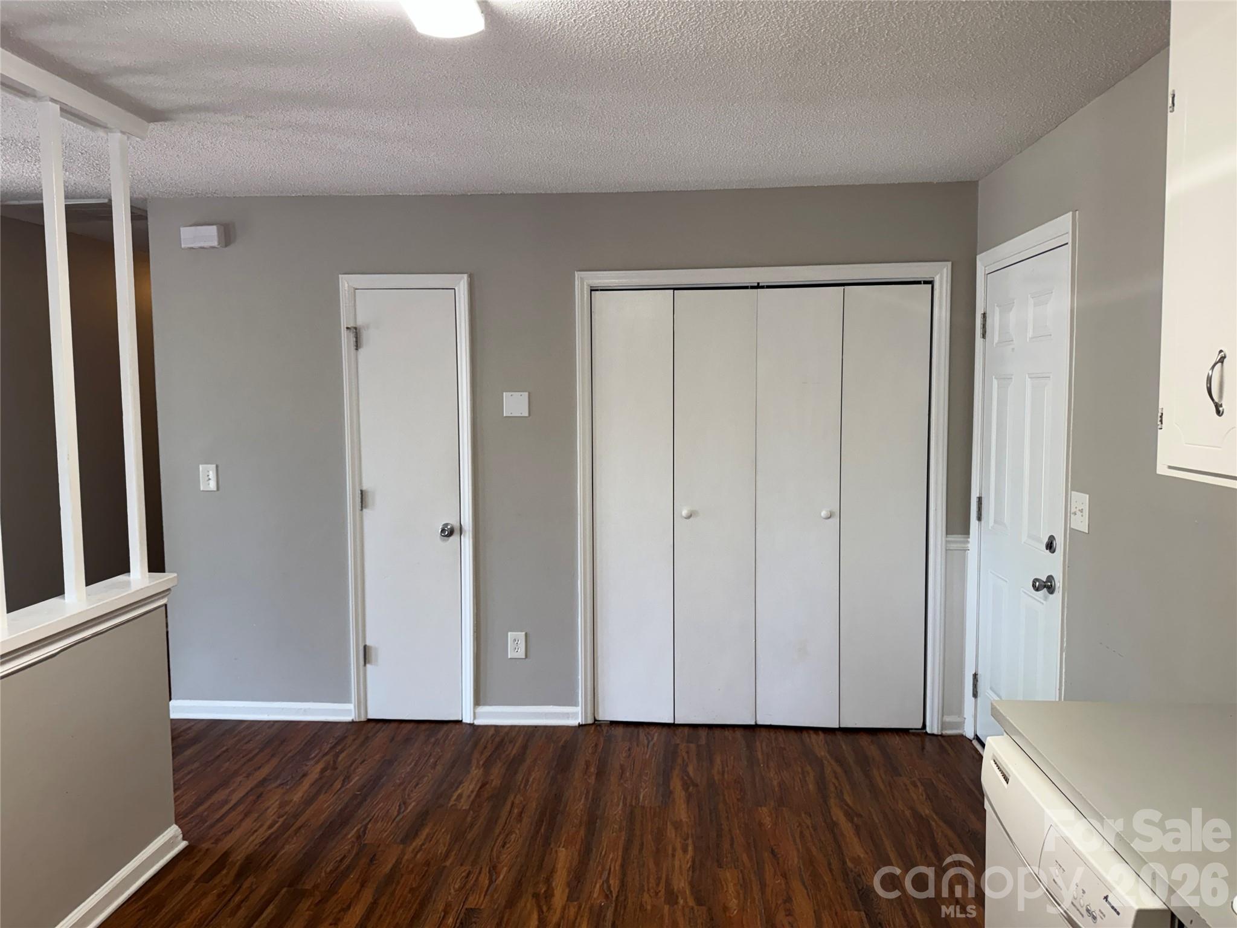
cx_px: 618
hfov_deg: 71.6
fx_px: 858
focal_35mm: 24
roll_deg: +0.9
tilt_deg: -4.5
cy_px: 464
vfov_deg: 56.8
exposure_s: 1/120
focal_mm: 6.76
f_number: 1.78
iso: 160
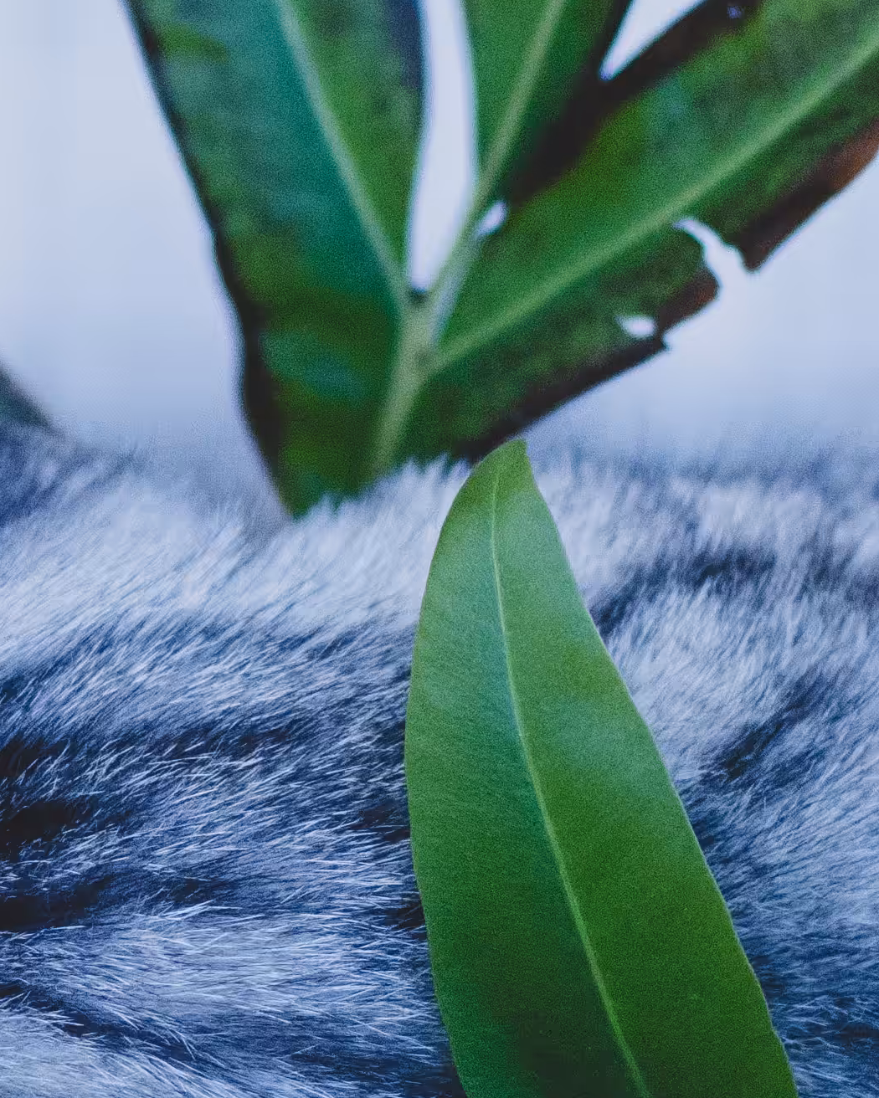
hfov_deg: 5.0
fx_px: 9948
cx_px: -3
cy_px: 769
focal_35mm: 306
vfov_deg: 6.3
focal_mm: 58
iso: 800
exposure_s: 1/6000
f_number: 2.8
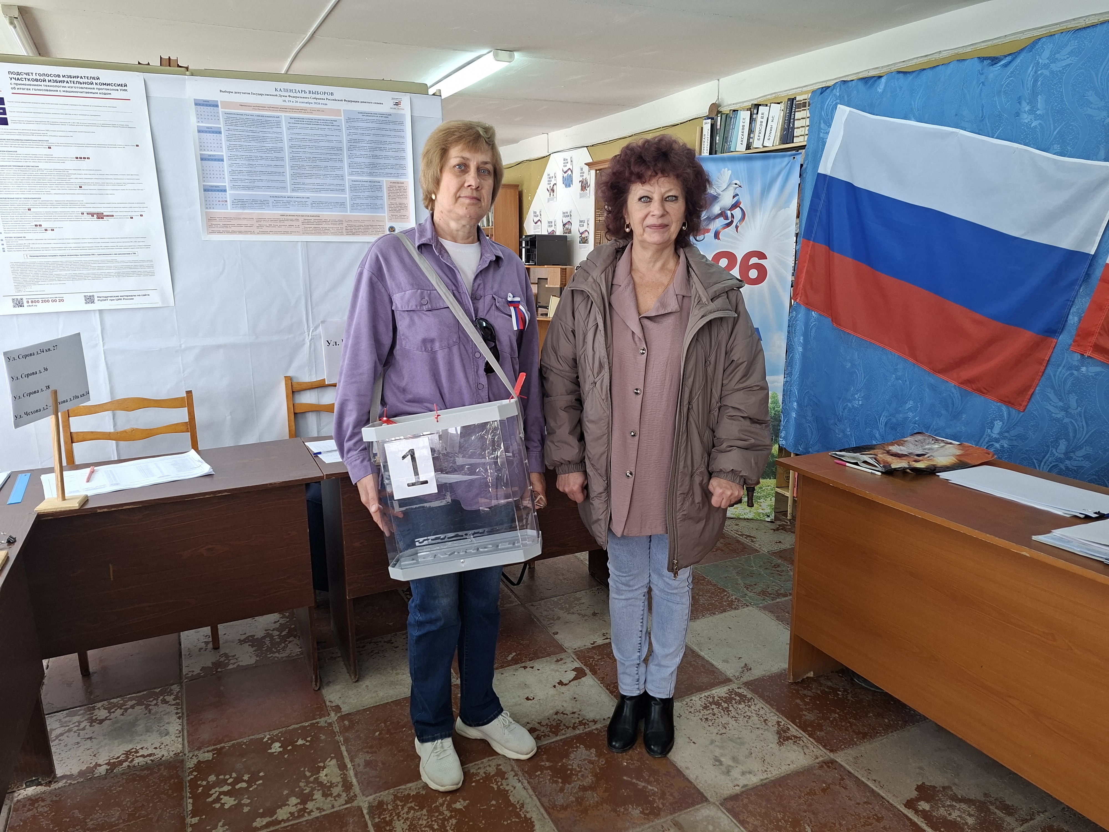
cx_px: 554
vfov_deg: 58.9
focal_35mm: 23
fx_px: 737
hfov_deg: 73.9
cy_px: 416
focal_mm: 5.54
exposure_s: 1/120
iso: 125
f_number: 1.8
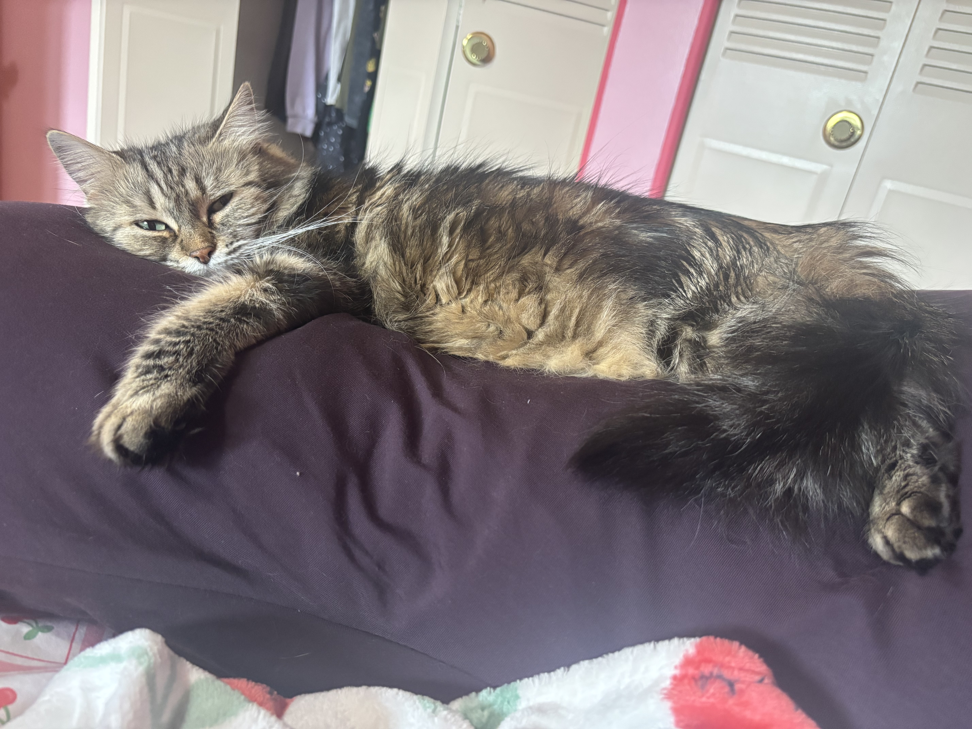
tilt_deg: -20.3
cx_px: 486
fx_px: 730
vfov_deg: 53.1
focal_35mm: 26
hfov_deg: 67.3
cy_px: 364
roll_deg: -13.2
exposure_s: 1/60
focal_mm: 5.96
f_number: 1.6
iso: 500
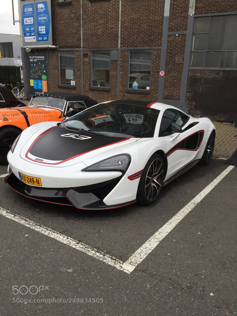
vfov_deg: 61.7
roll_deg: -2.5
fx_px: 265
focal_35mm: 29
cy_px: 158
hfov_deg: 48.2
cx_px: 118
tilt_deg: -15.9
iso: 32
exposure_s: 1/434
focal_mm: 4.15
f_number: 2.2
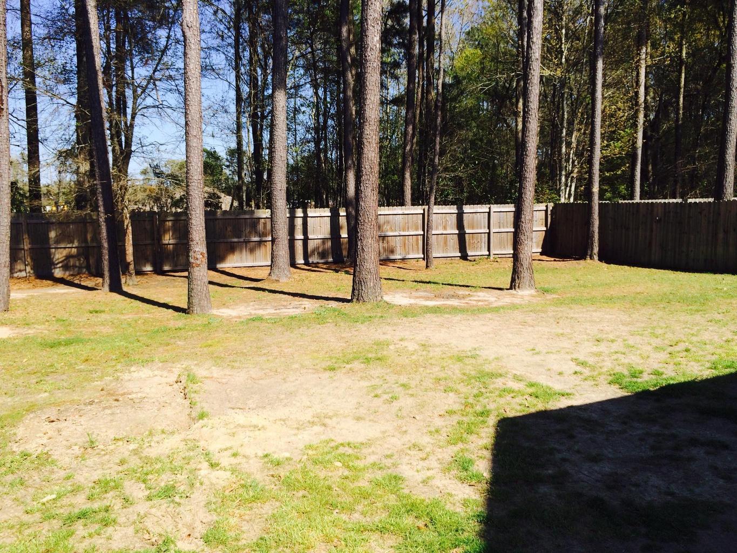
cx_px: 368
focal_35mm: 30
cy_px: 276
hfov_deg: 60.0
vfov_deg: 46.8
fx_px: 639
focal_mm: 4.12
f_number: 2.2
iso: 40
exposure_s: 1/1580
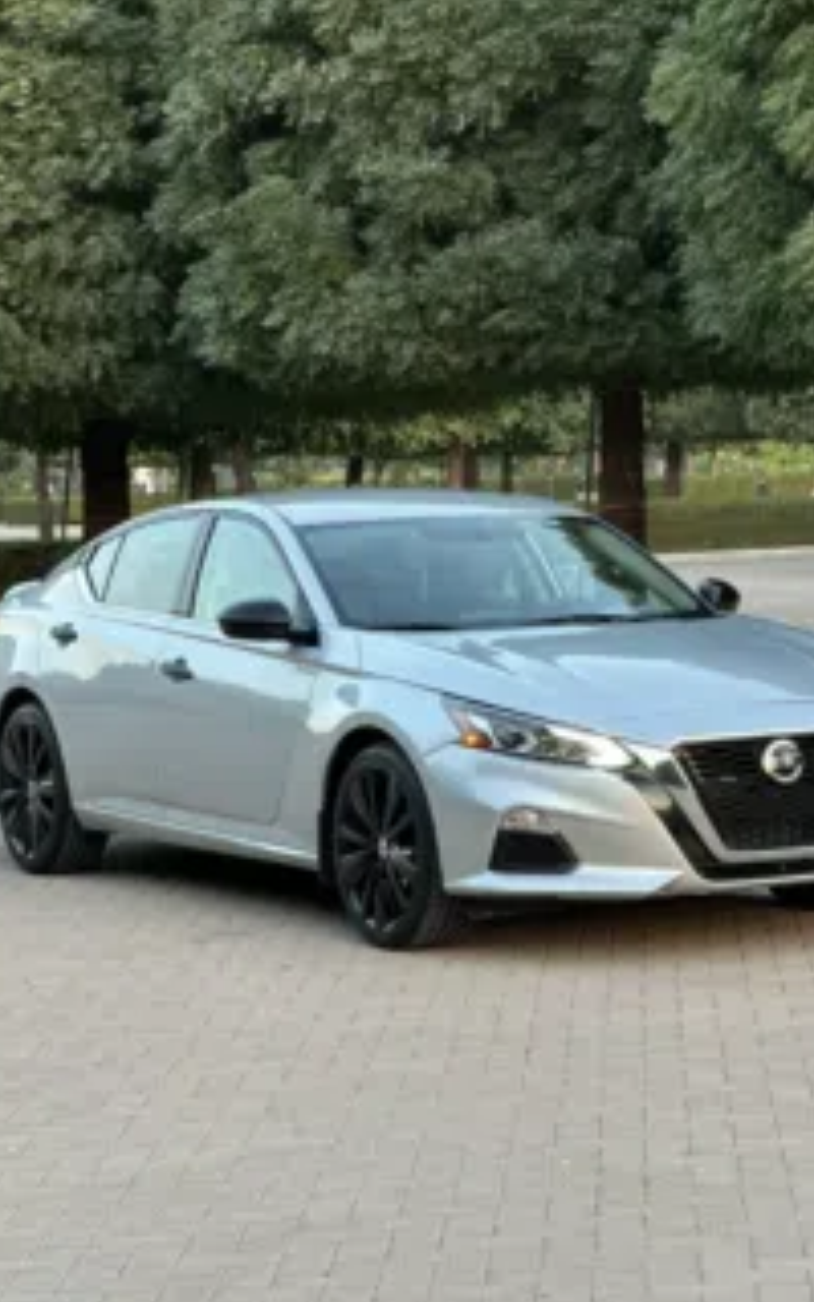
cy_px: 505
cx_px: 484
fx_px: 3620
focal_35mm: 102
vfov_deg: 20.4
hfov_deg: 12.8
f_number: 2.8
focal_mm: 9
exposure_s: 1/121
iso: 125
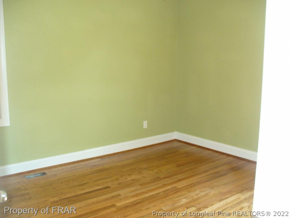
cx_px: 145
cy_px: 109
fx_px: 310
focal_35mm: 37
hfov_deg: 50.1
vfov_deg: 38.7
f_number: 2.8
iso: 200
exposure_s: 1/60
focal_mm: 6.1
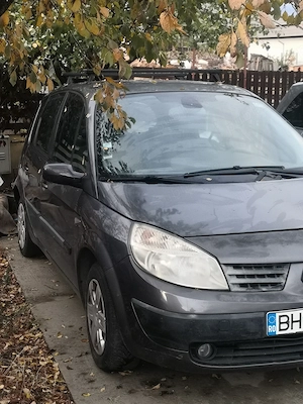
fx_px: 642
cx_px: 152
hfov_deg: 26.6
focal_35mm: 55
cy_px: 202
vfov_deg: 34.9
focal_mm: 3.95
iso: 80
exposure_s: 1/100
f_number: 1.6
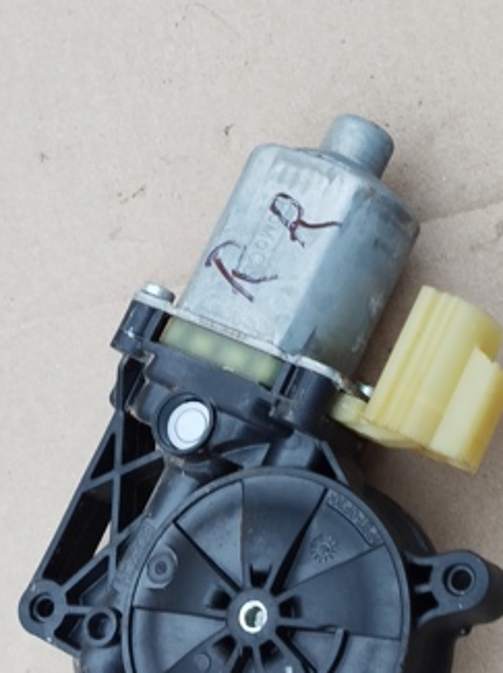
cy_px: 429
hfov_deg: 20.7
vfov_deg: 27.3
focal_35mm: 71
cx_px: 294
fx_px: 1378
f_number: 1.7
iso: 200
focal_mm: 5.31
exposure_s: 1/33
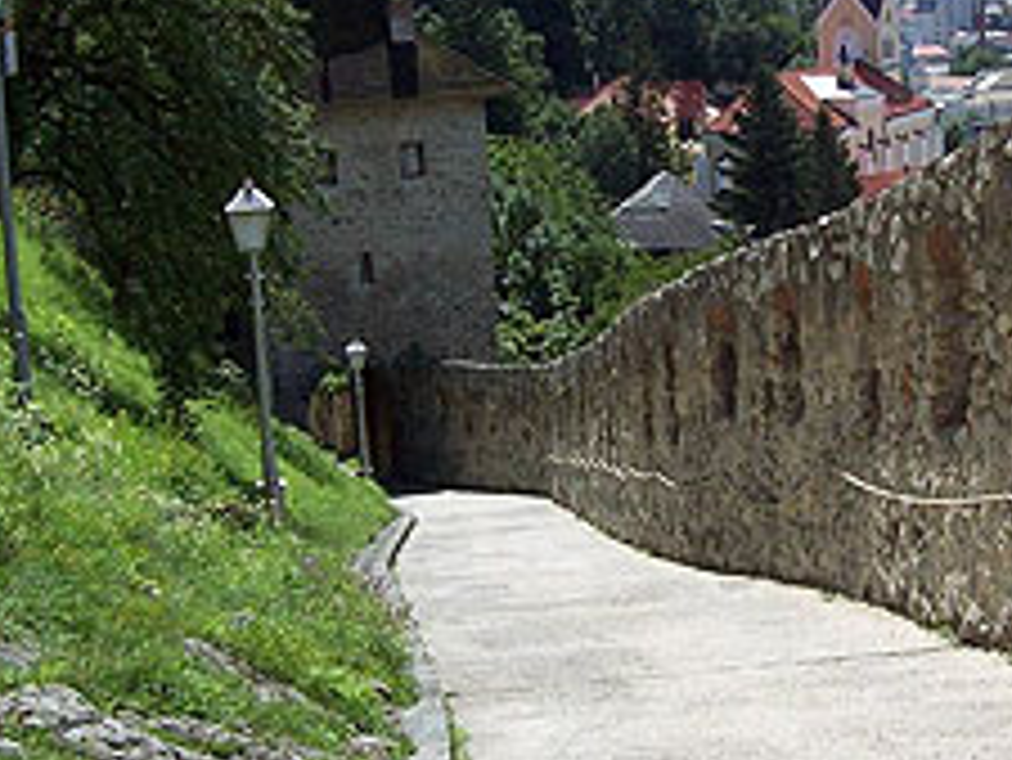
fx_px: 2106
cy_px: 265
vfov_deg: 20.4
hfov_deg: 26.7
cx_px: 765
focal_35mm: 72
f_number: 4.8
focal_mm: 6
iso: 80
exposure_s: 1/569
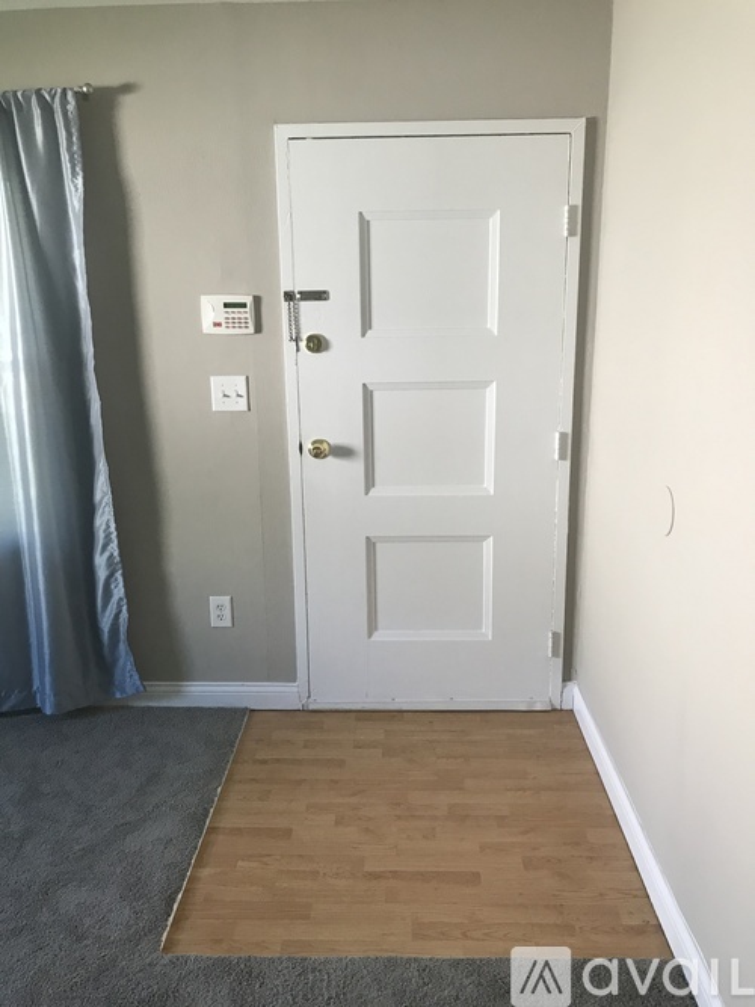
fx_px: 815
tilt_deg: -10.6
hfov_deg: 49.7
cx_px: 378
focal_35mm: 28
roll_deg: +0.6
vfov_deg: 63.5
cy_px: 504
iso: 40
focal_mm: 3.99
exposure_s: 1/30
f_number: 1.8
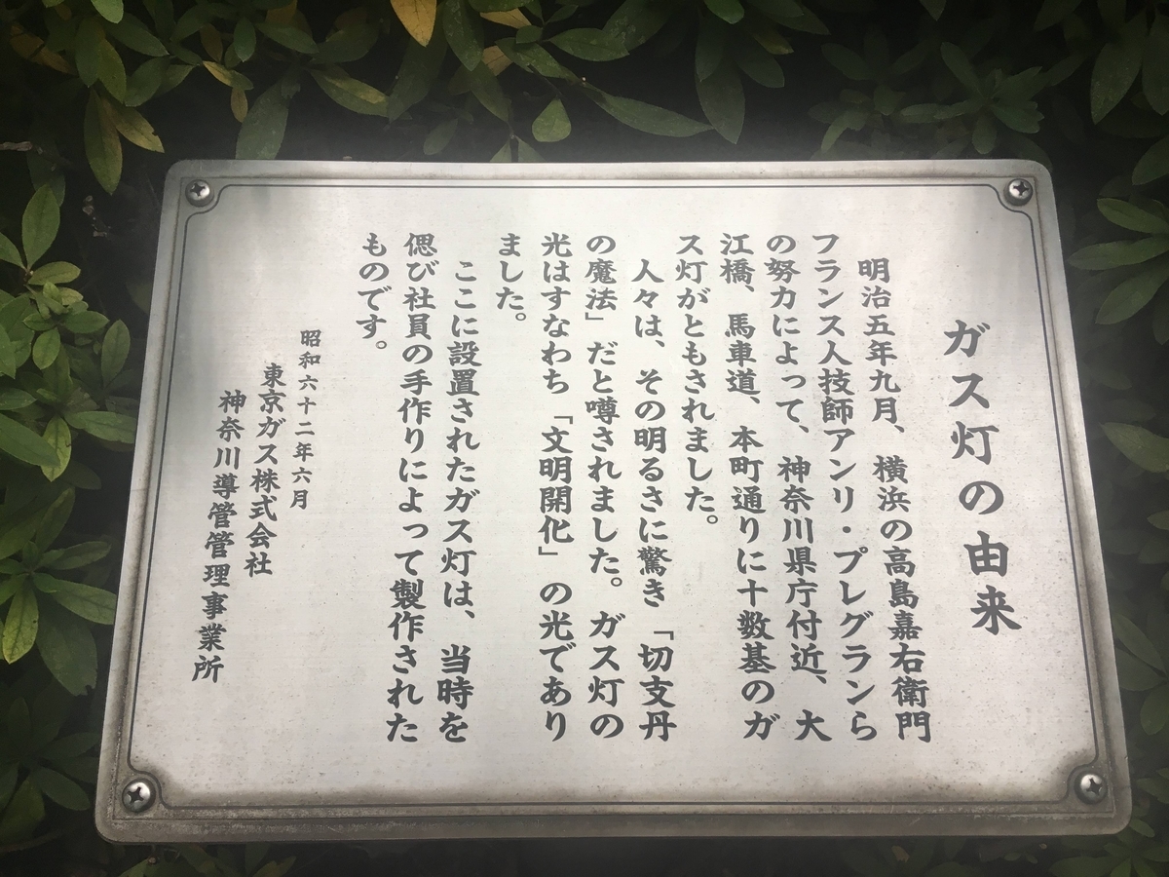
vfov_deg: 48.2
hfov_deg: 61.7
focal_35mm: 29
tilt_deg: -46.2
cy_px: 438
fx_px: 979
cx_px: 584
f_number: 2.2
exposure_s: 1/40
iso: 25
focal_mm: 4.15
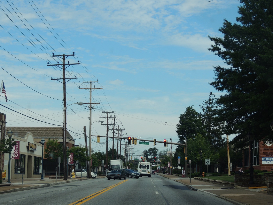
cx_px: 136
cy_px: 102
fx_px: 552
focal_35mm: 70
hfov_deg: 27.8
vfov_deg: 21.0
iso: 100
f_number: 3.9
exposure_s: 1/640
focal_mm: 12.4
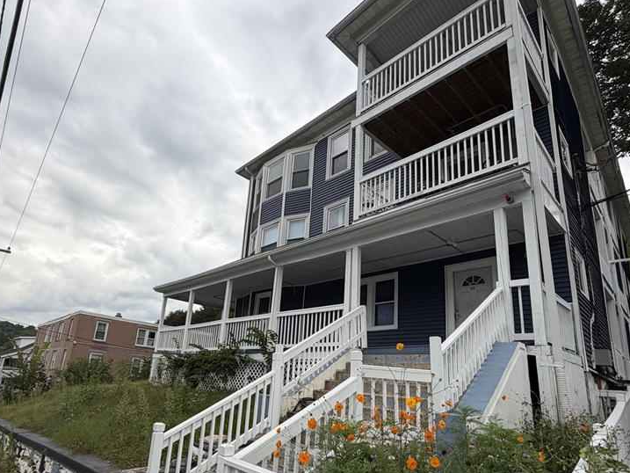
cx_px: 284
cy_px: 293
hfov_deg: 81.5
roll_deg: -4.0
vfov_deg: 65.1
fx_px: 364
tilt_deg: +12.9
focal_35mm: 20
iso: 64
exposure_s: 1/472
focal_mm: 2.22
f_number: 2.2
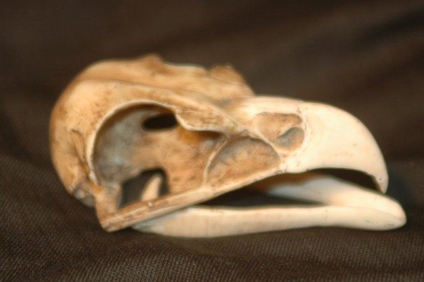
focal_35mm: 125
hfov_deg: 16.4
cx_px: 200
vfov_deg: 11.0
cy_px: 129
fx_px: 1471
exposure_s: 1/60
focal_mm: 70
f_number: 3.2
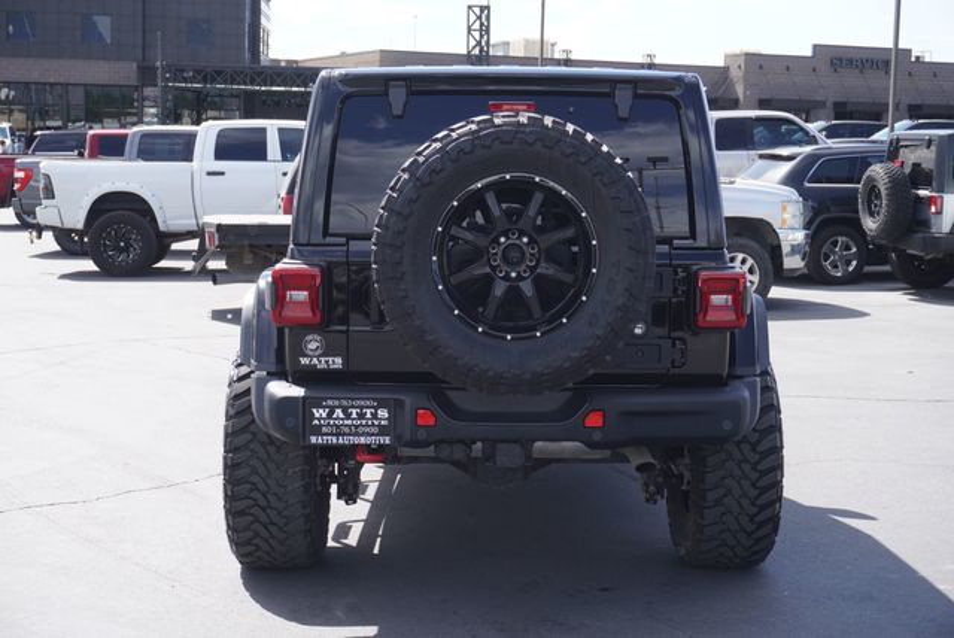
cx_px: 477
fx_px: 1512
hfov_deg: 35.0
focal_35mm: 57
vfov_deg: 23.8
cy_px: 319
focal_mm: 38
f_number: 7.1
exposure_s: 1/125
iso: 100
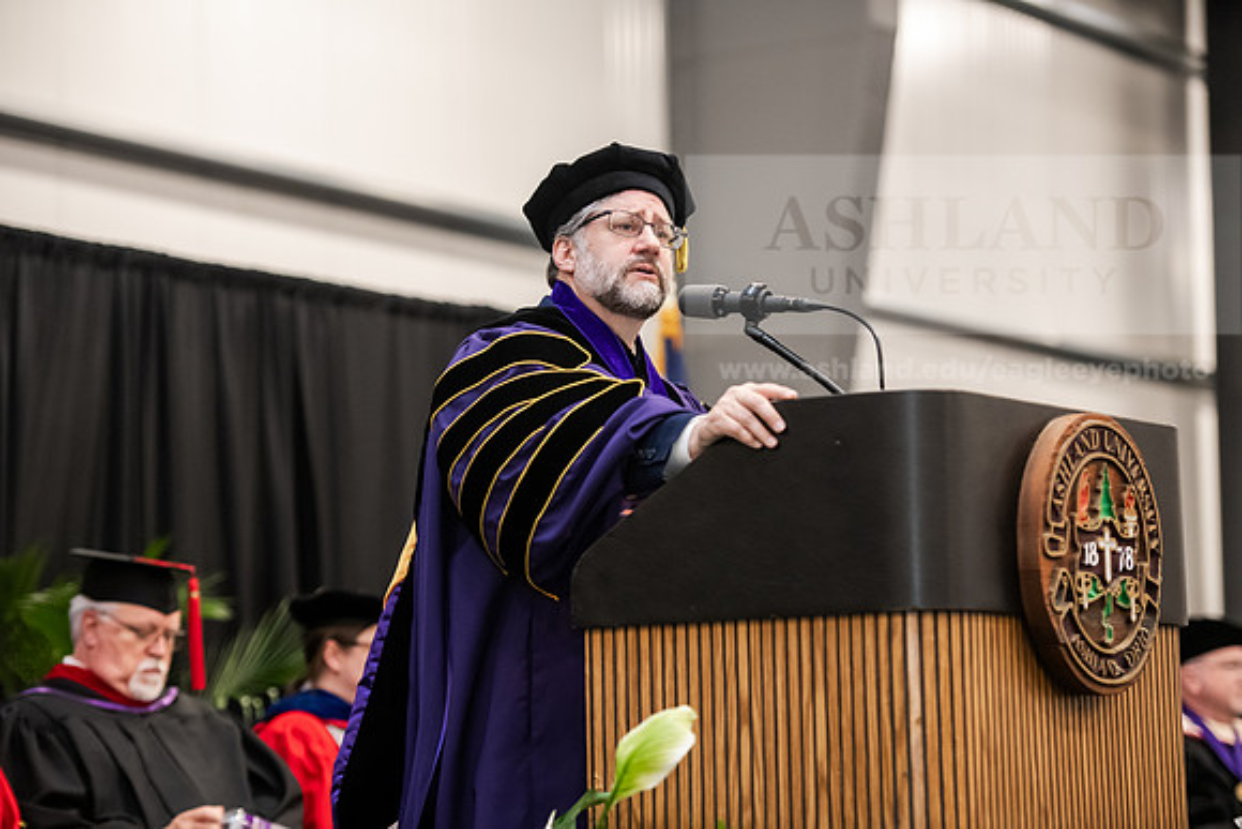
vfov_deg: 12.2
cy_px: 414
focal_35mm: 112
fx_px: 3865
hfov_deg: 18.3
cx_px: 621
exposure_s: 1/200
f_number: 3.2
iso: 3200
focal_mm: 112
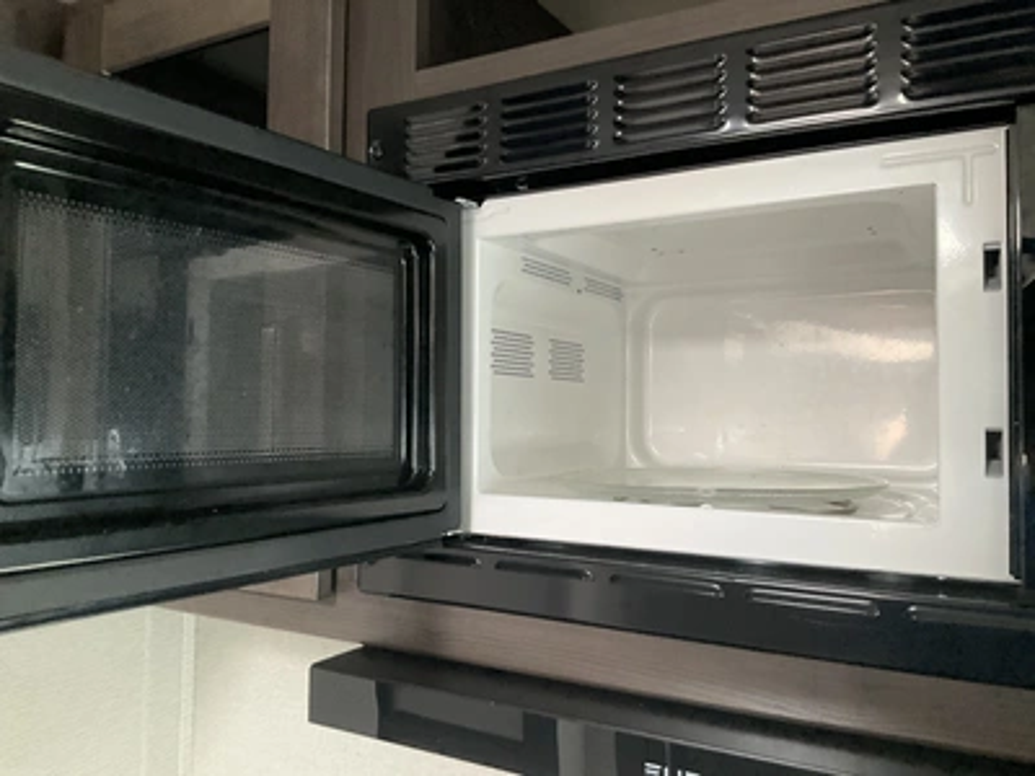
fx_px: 867
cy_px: 388
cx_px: 518
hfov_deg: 61.7
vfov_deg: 48.2
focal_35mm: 29
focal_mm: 3
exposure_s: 1/60
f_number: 1.8
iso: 250
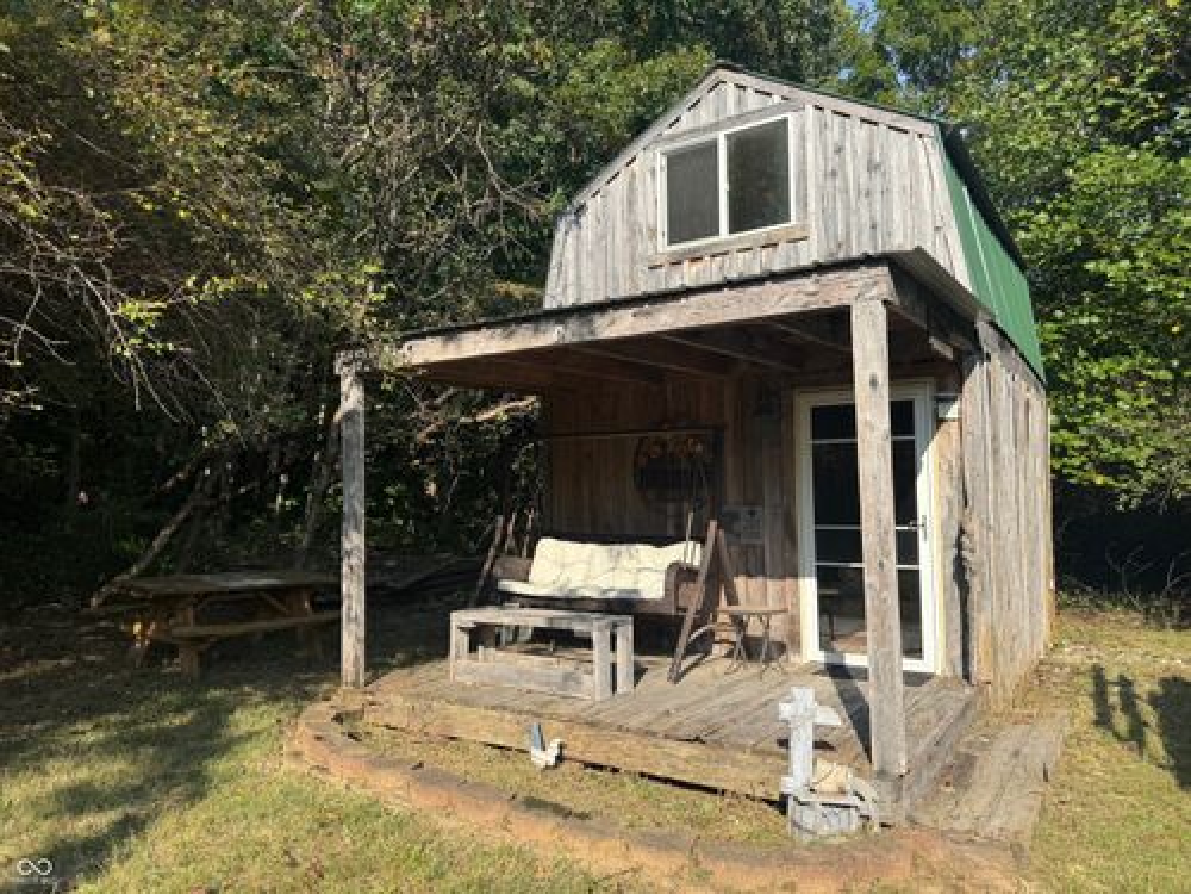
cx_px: 596
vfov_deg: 56.8
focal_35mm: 24
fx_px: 826
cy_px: 447
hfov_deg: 71.6
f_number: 1.78
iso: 80
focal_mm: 6.76
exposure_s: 1/2331
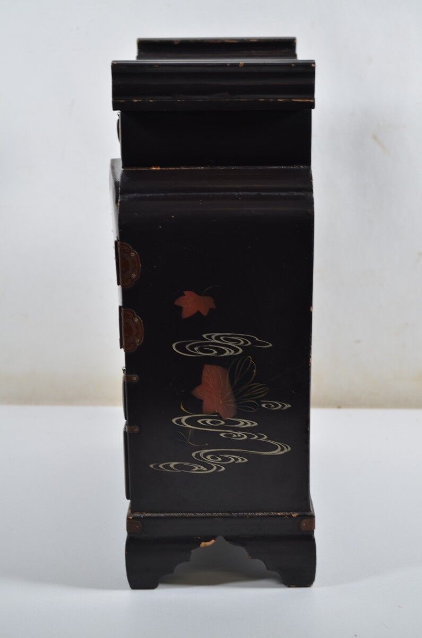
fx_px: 1165
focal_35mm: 66
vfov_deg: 30.6
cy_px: 319
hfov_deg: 20.5
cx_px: 211
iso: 100
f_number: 5.3
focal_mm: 44
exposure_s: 1/30
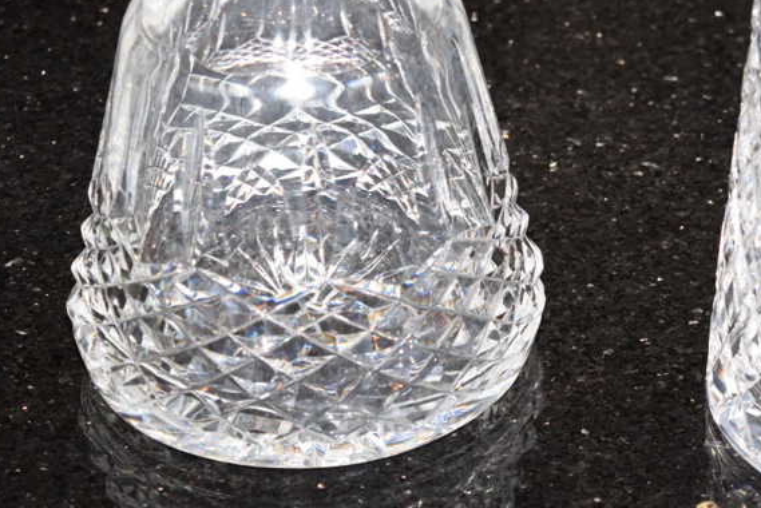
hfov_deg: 14.1
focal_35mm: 145
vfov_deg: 9.5
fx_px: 3064
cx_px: 524
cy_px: 120
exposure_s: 1/60
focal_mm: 55
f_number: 5.6
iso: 2200
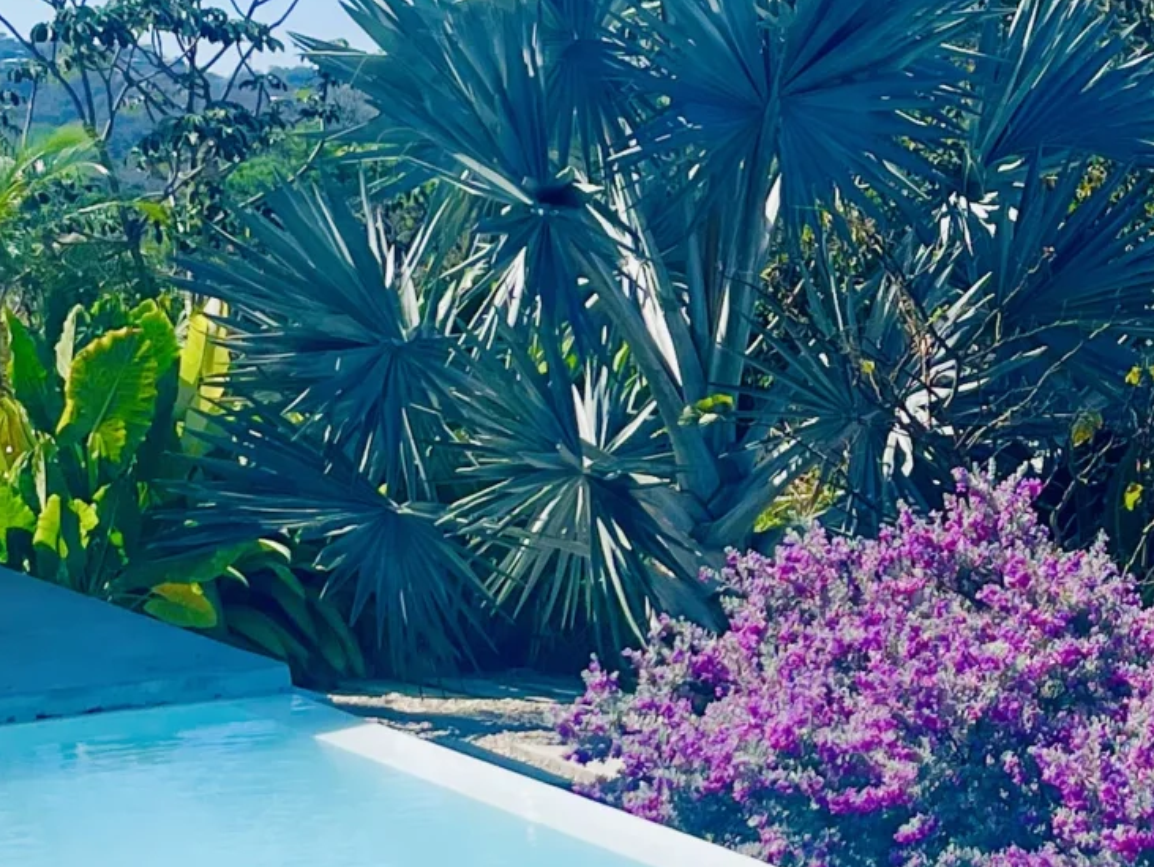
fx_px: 3035
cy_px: 362
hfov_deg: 20.8
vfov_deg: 16.2
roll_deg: +0.6
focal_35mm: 91
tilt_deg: -3.8
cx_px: 1168
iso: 32
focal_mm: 4.2
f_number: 1.6
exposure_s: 1/5051
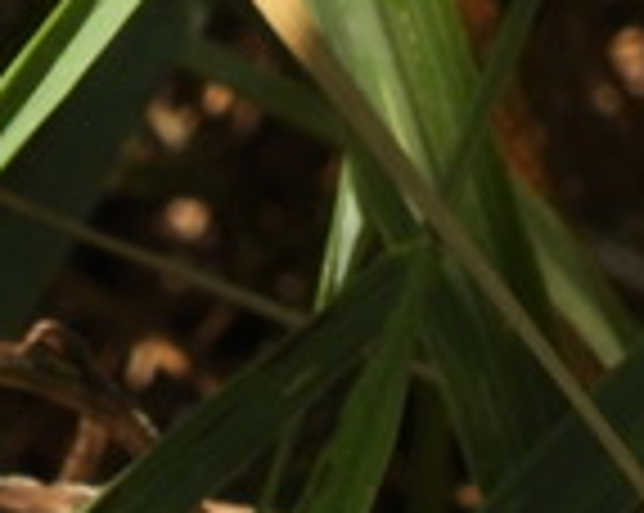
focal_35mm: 611
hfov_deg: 3.2
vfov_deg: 2.5
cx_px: -290
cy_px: 1062
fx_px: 11630
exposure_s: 1/200
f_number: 7.1
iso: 100
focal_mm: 18.7
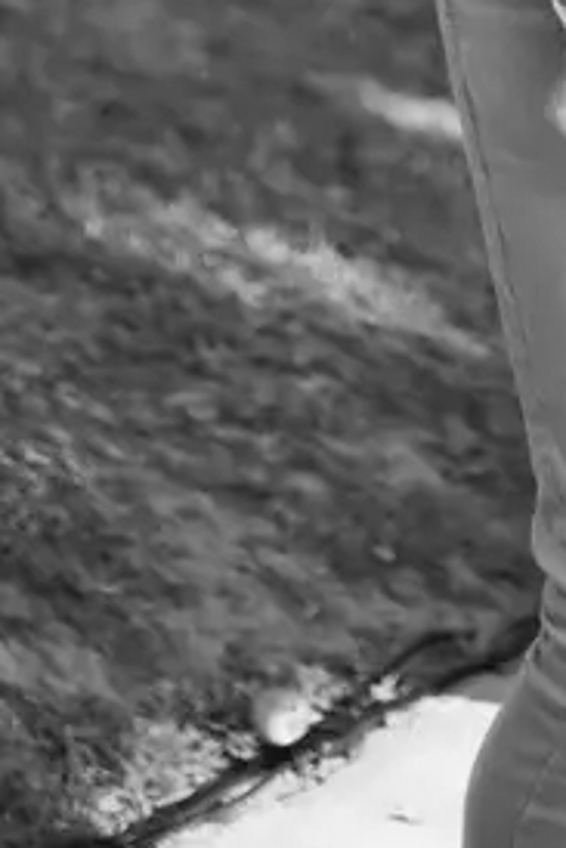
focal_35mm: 292
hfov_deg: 4.7
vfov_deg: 6.7
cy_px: -1195
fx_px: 6877
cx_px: 810
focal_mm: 50
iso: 100
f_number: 1.6
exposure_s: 1/400
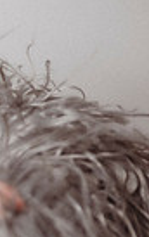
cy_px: 84
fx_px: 1418
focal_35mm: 219
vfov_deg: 9.6
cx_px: -295
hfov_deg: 5.6
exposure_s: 1/125
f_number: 2.8
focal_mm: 50
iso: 100
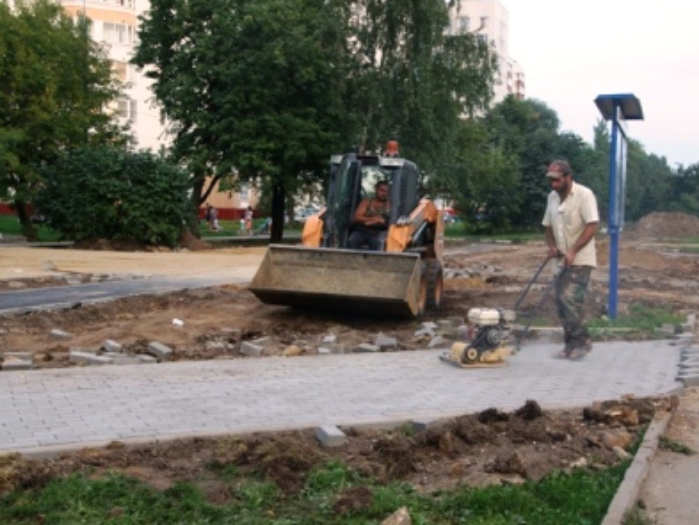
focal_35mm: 46
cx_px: 368
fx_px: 929
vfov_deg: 31.5
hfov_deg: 41.2
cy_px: 261
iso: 400
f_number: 5.6
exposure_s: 1/125
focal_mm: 28
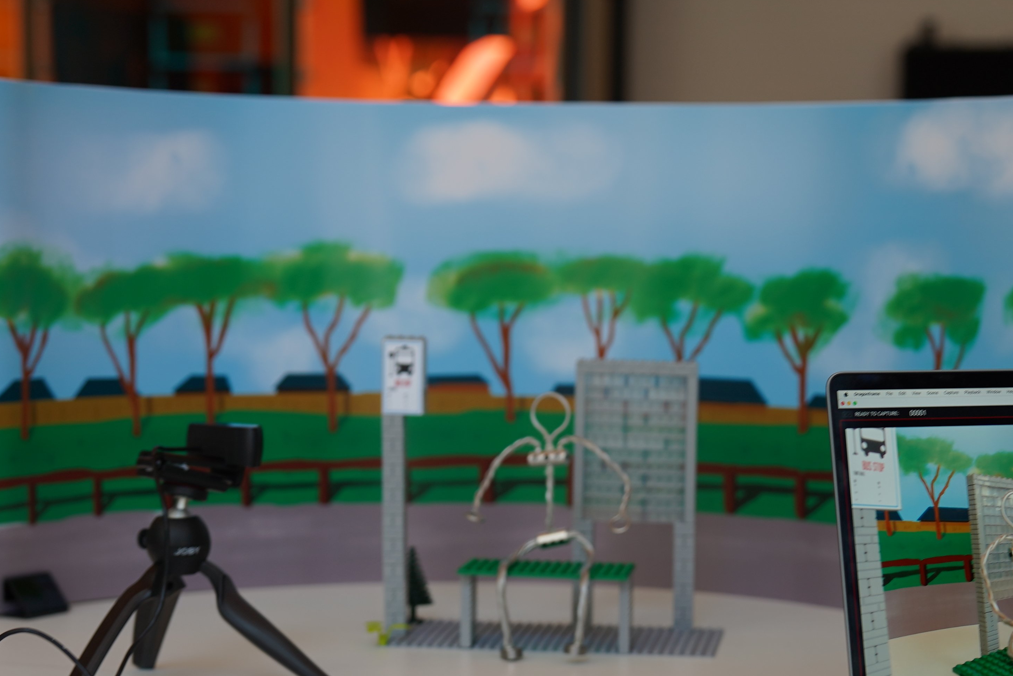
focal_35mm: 95
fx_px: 2673
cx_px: 615
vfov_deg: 14.3
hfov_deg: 21.4
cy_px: 537
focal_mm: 46
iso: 100
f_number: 2.8
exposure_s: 1/100
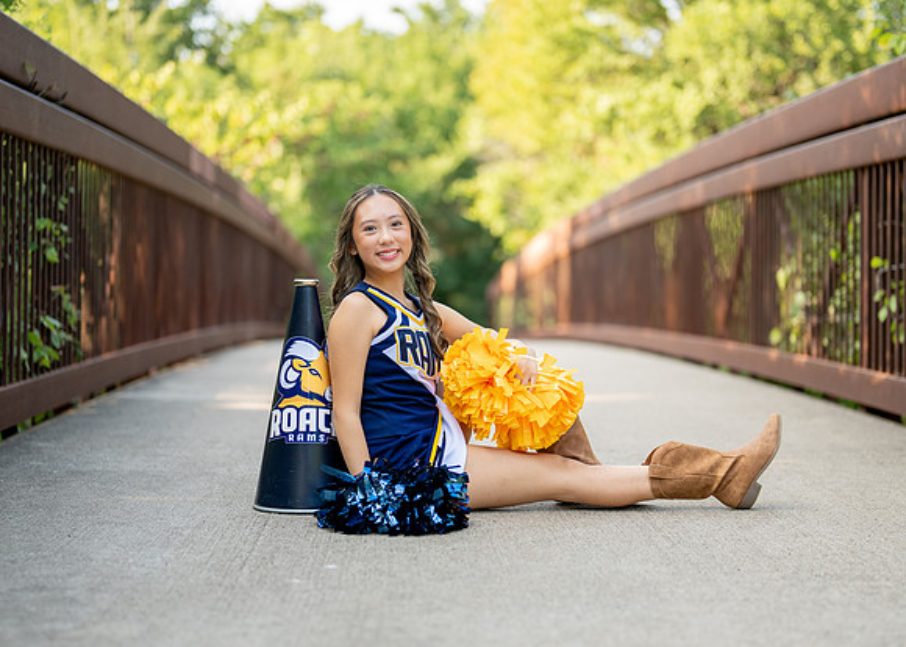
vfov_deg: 21.1
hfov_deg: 29.2
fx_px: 1739
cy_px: 339
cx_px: 490
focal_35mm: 68
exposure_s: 1/640
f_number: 1.2
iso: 100
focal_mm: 50
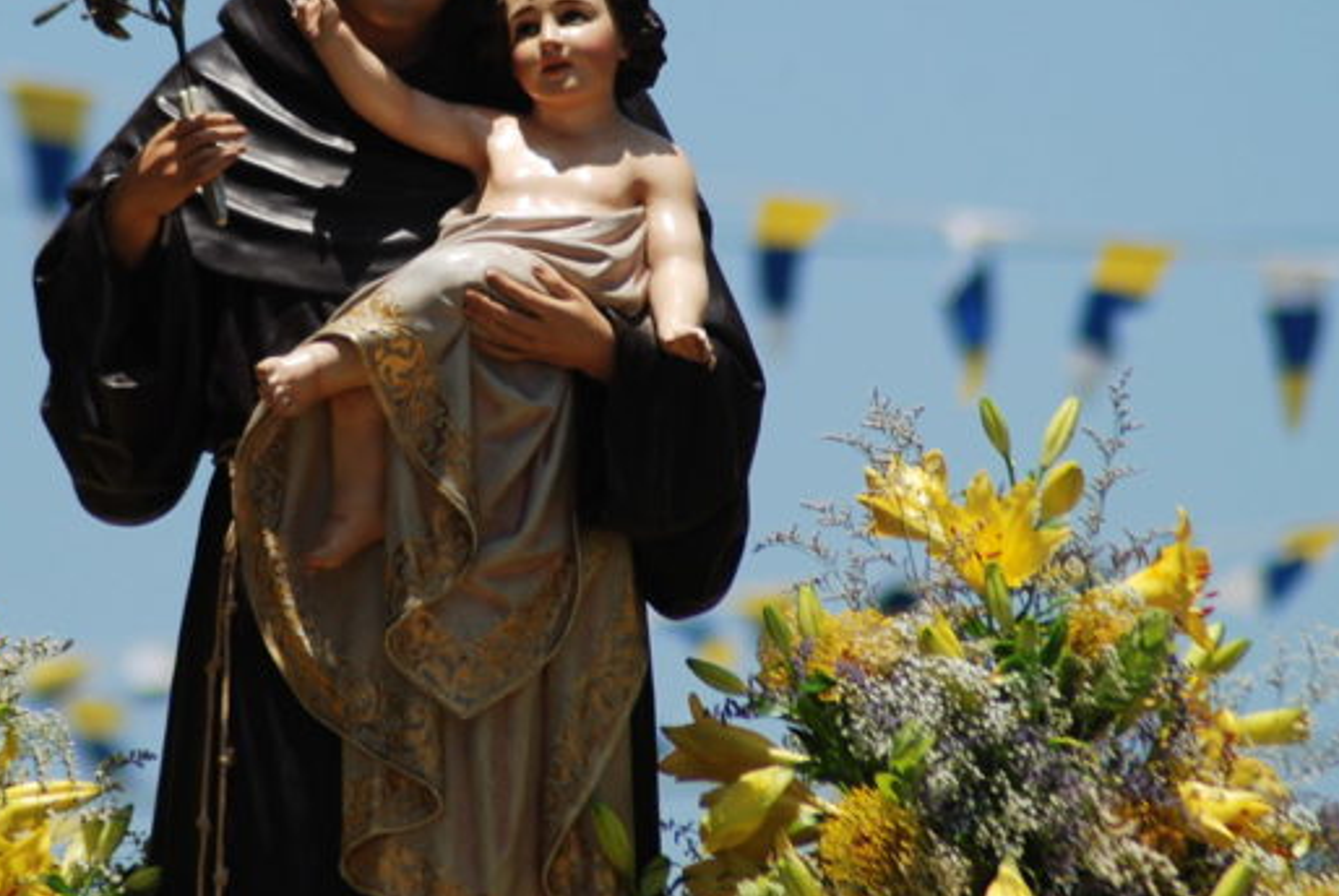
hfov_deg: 2.9
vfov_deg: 2.0
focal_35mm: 701
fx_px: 26103
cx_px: 466
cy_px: 208
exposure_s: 1/1000
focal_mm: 300
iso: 220
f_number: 6.3
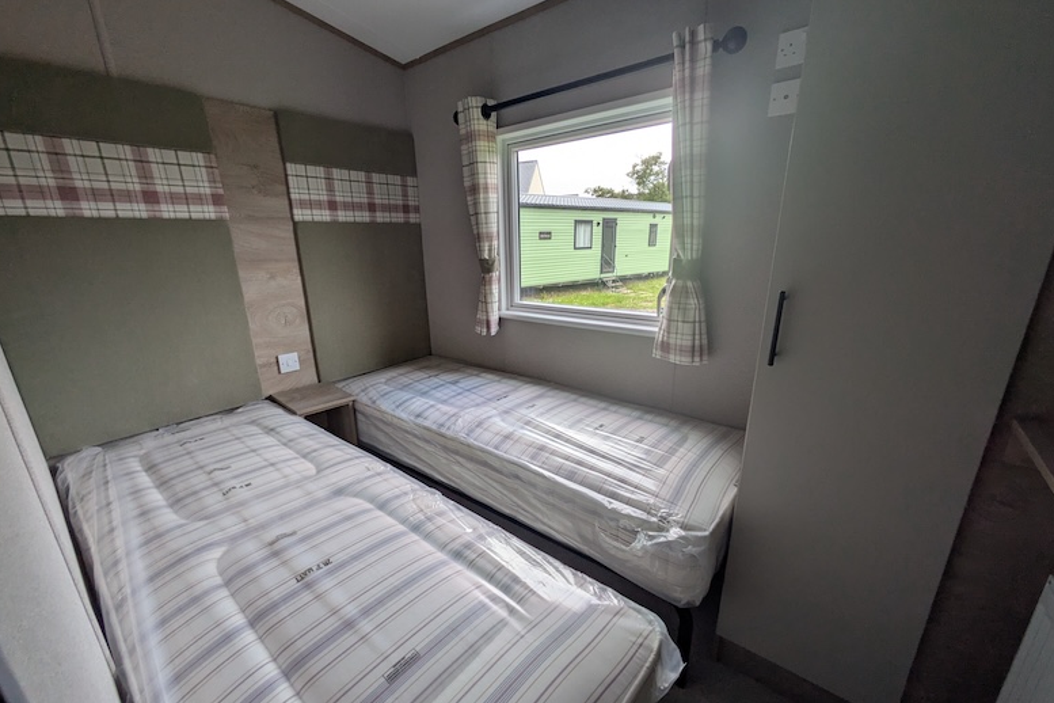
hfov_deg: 100.4
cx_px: 517
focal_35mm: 15
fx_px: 439
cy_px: 375
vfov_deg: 77.2
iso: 43
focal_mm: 1.83
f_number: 2.2
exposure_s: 1/257
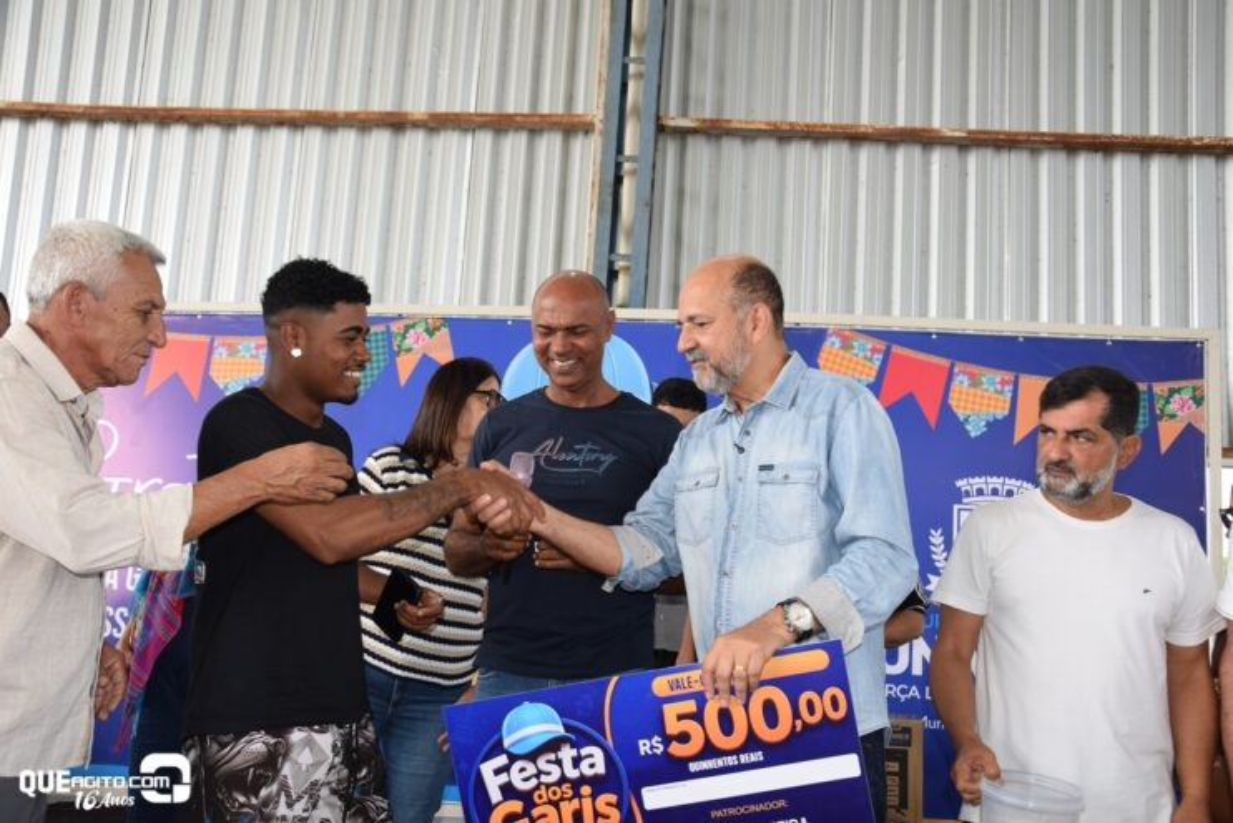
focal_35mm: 33
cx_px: 616
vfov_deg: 40.0
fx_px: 1130
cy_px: 412
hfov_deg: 57.2
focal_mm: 22
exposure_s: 1/125
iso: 180
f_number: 5.6
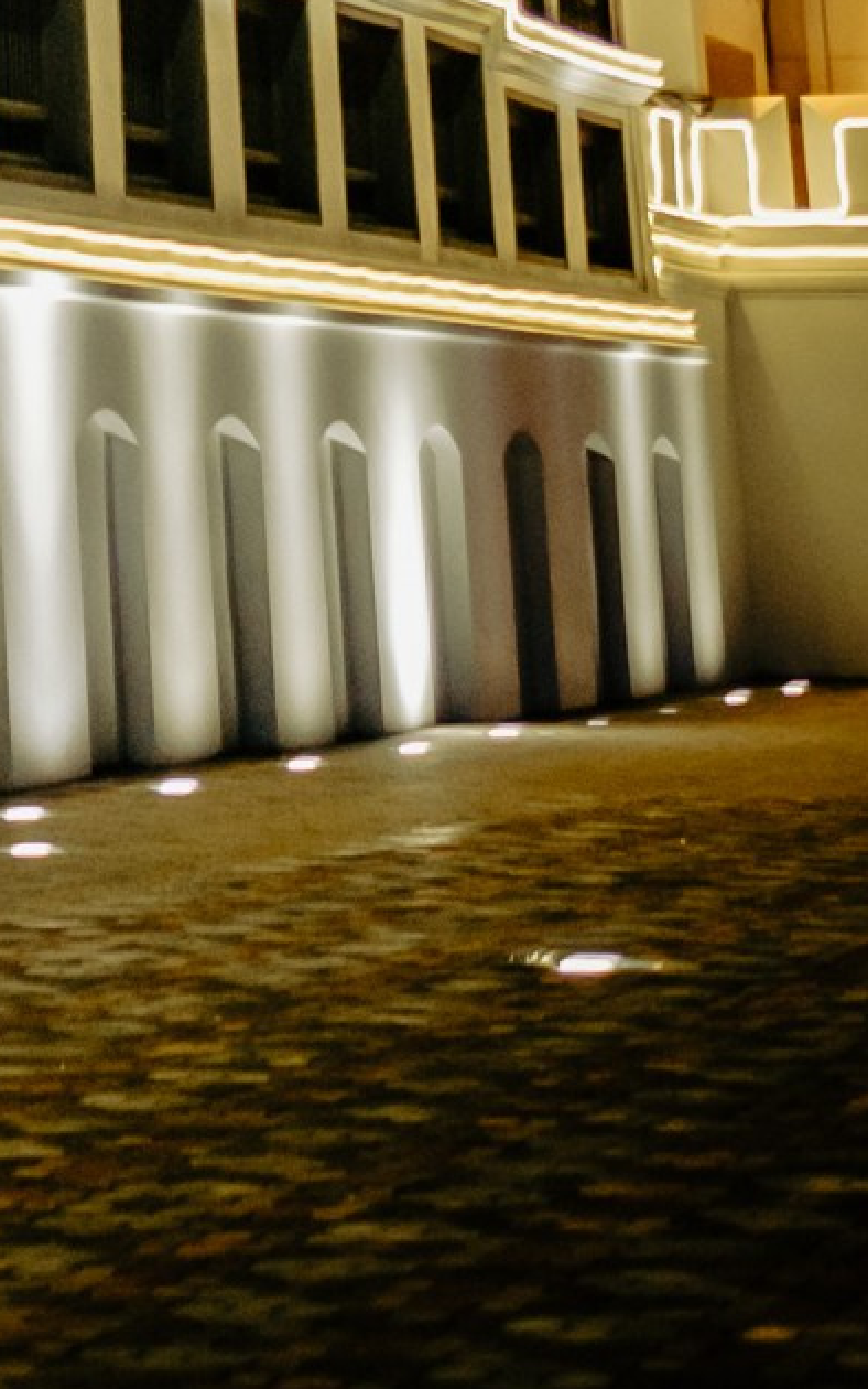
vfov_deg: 12.9
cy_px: -1243
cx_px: -715
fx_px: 5486
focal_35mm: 145
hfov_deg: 8.7
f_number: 1.4
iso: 800
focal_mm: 23
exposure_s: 1/125
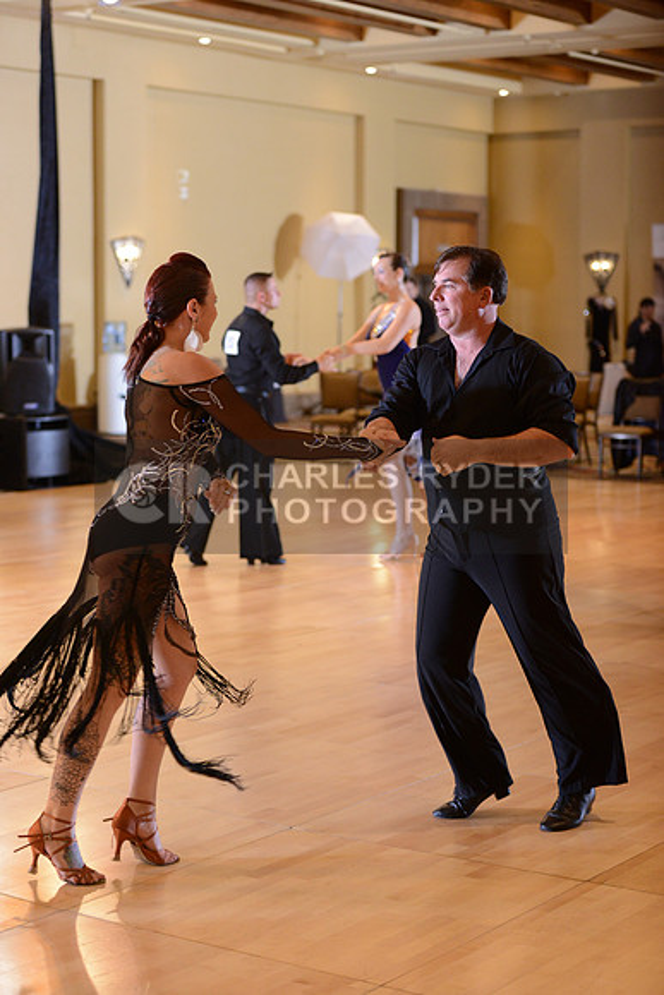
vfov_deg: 28.8
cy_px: 498
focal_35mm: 70
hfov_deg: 19.5
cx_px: 332
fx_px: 1935
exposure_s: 1/250
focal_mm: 70
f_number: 2.8
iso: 2500
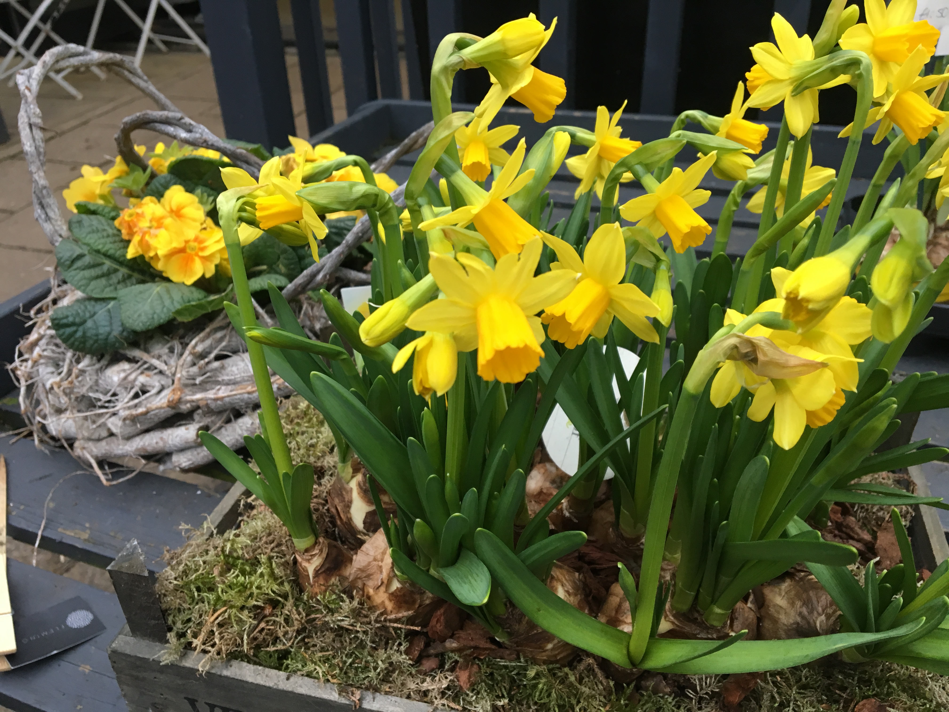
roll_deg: +2.0
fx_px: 795
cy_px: 356
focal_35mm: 29
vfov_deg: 48.2
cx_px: 474
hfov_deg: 61.7
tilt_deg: -31.9
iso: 50
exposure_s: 1/33
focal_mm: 4.15
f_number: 2.2
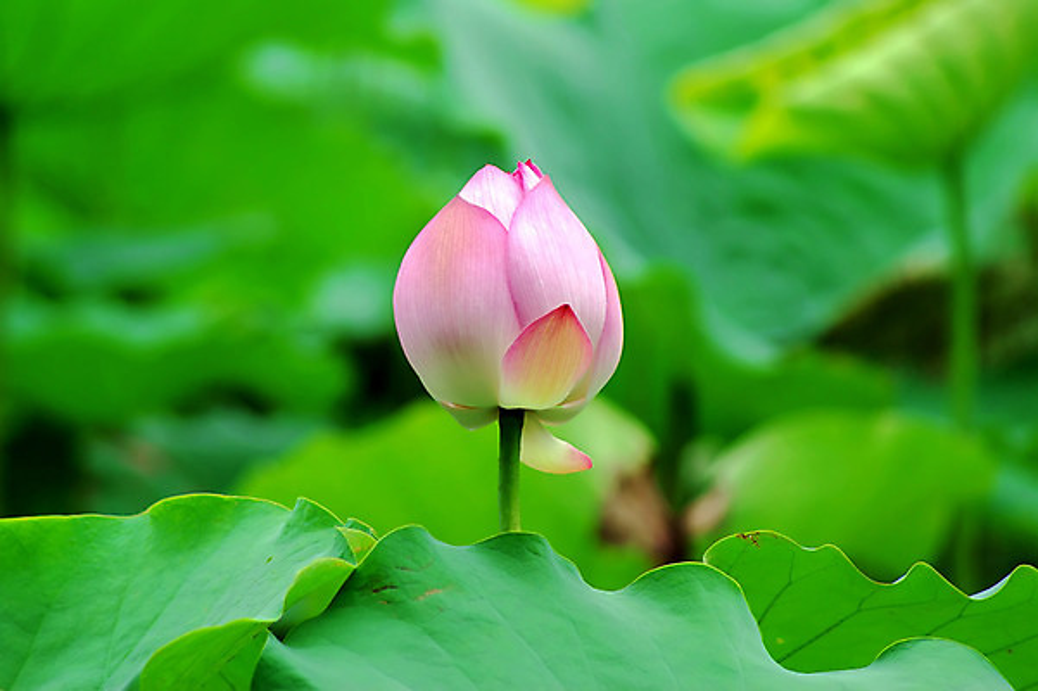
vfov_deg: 4.4
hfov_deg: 6.5
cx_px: 519
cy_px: 346
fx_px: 9077
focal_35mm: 315
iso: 200
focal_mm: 210
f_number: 5.6
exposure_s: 1/400
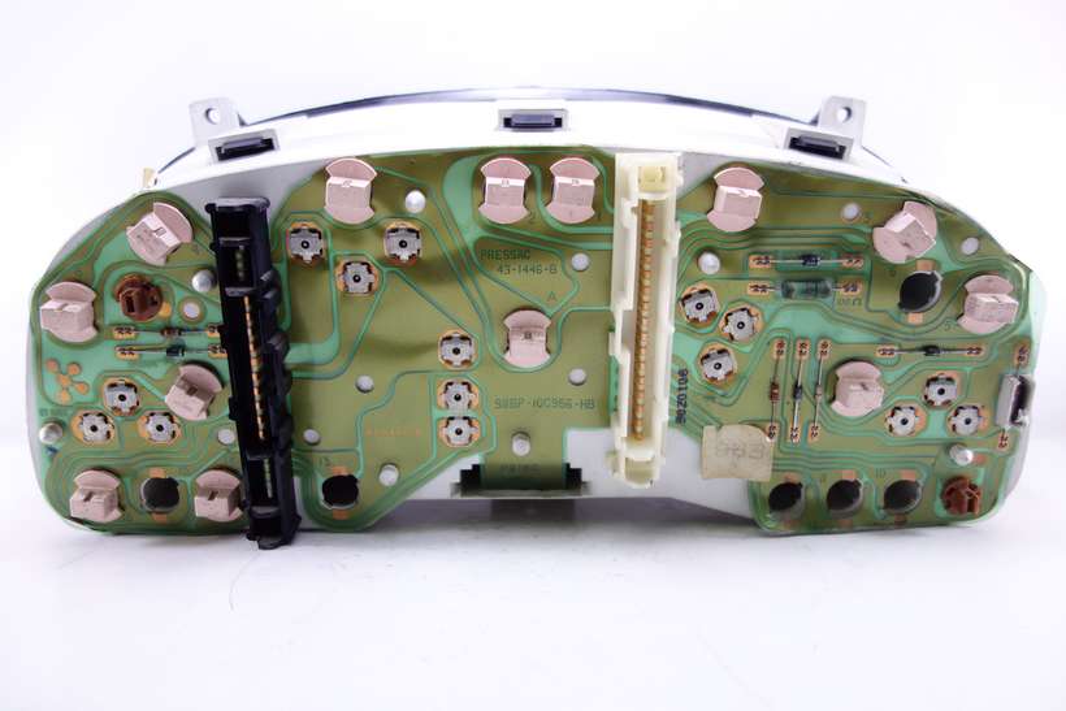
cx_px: 533
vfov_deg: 46.4
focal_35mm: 28
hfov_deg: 65.5
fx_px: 829
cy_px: 356
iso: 125
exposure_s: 1/80
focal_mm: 10.4
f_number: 1.8
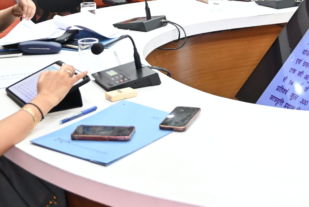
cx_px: 192
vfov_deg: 16.9
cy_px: -8
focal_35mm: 79
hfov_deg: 25.6
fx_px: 679
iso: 1600
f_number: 4
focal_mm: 24
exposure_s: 1/125
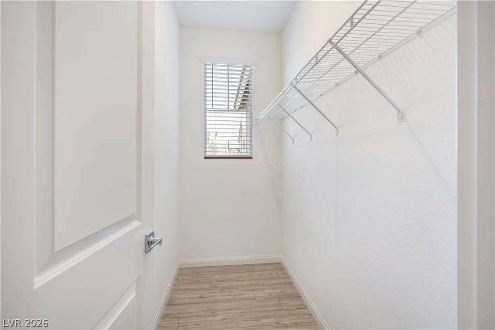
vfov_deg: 68.6
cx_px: 248
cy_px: 165
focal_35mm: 18
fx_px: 242
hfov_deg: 91.3
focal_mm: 17.6
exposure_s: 1/2
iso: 100
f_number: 9
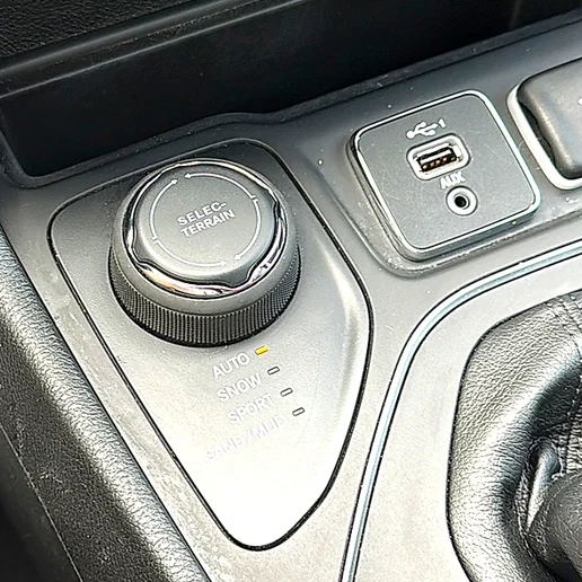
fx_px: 1027
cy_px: 288
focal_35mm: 54
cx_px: 232
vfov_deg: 31.6
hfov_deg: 31.5
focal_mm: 6.86
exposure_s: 1/56
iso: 64
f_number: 1.78
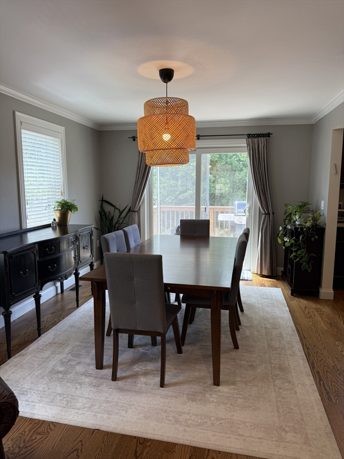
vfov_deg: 71.6
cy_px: 230
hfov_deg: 56.8
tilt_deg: -7.2
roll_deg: -0.2
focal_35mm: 24
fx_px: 318
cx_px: 172
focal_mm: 6.76
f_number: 1.78
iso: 100
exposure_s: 1/150
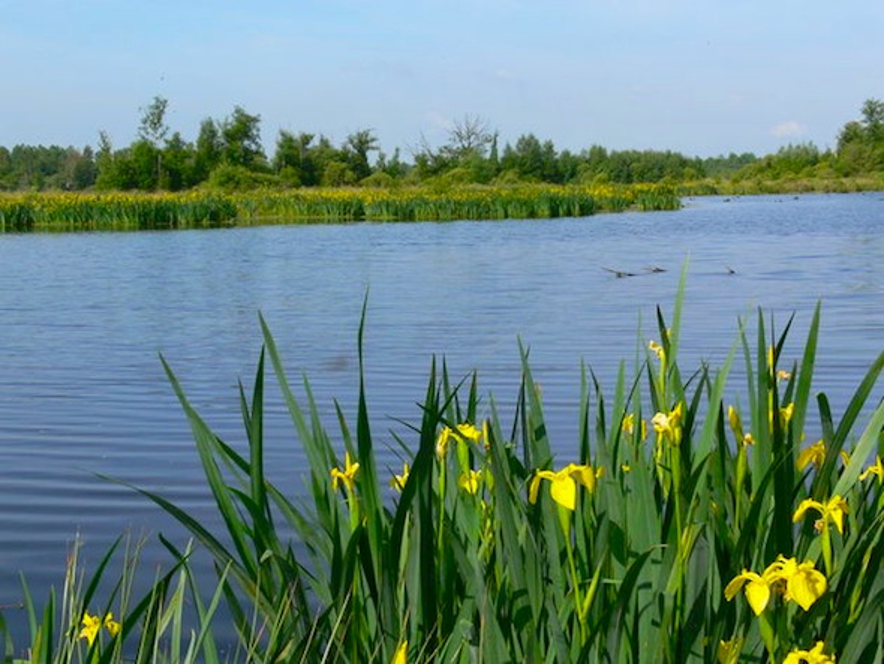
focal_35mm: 55
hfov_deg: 34.9
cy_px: 332
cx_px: 442
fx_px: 1405
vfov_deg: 26.6
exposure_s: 1/250
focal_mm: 11.5
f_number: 5.6
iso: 80
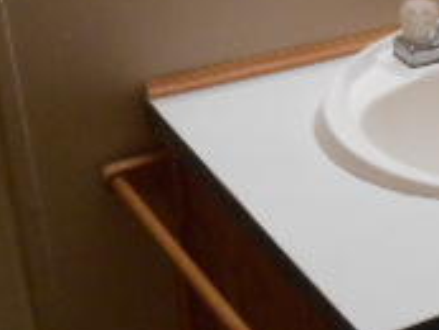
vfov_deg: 15.4
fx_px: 1218
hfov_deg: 19.0
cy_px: 145
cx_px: 558
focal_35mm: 96
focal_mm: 4.7
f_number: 3.4
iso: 400
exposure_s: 1/25
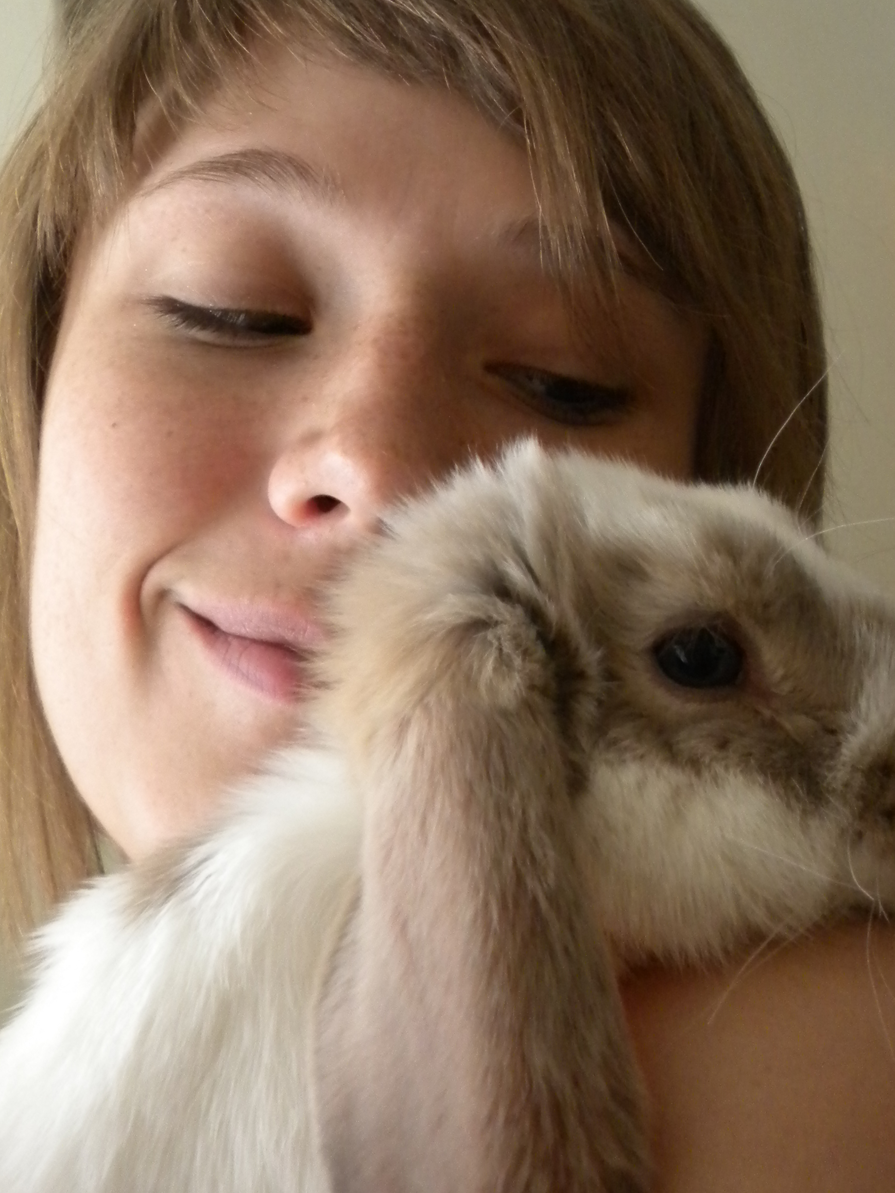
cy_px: 362
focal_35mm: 52
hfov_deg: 28.0
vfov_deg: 36.3
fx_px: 1792
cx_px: 495
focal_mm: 6.3
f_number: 3.1
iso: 400
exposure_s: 1/94.6
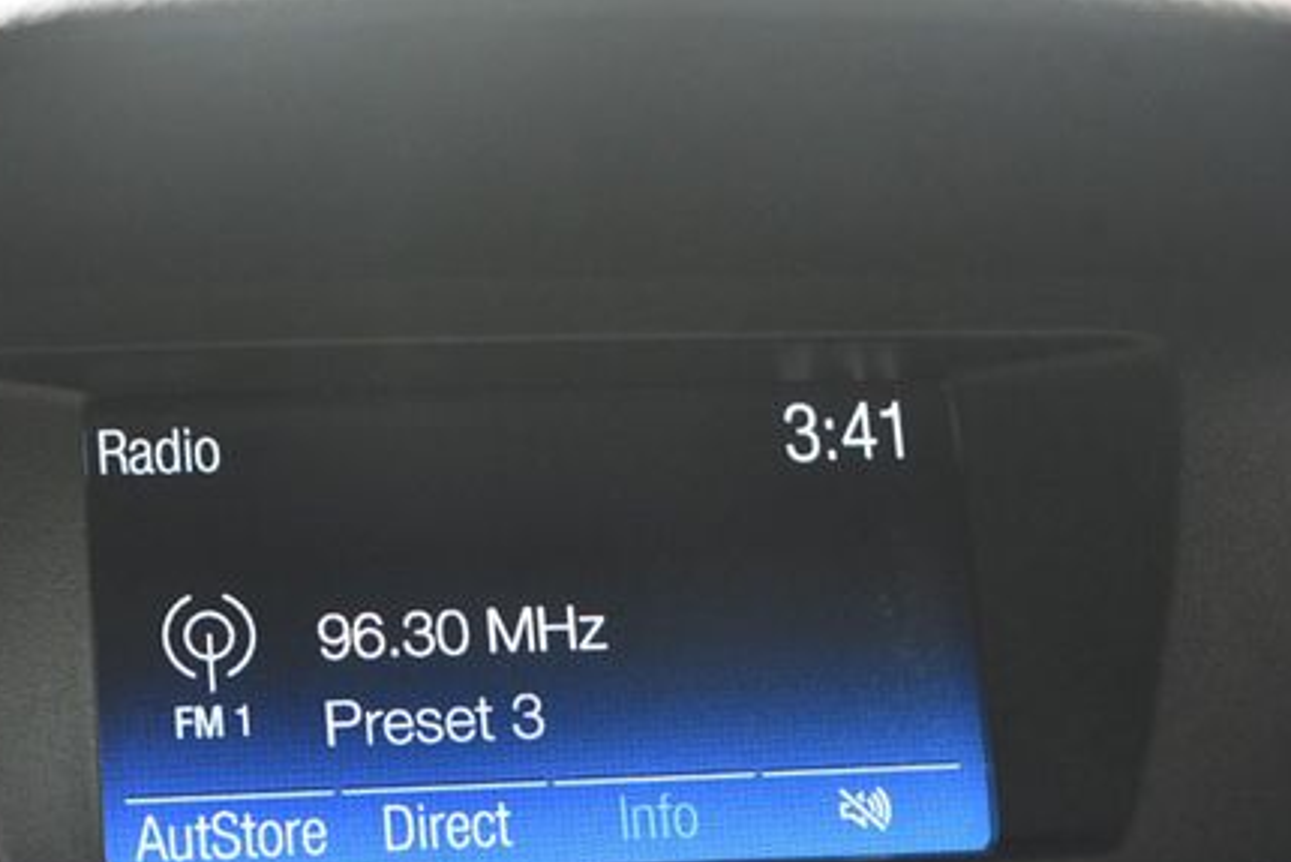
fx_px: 3838
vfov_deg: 12.8
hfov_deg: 19.1
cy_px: 634
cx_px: 483
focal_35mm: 107
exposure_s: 1/125
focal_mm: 48
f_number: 5.3
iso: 2500
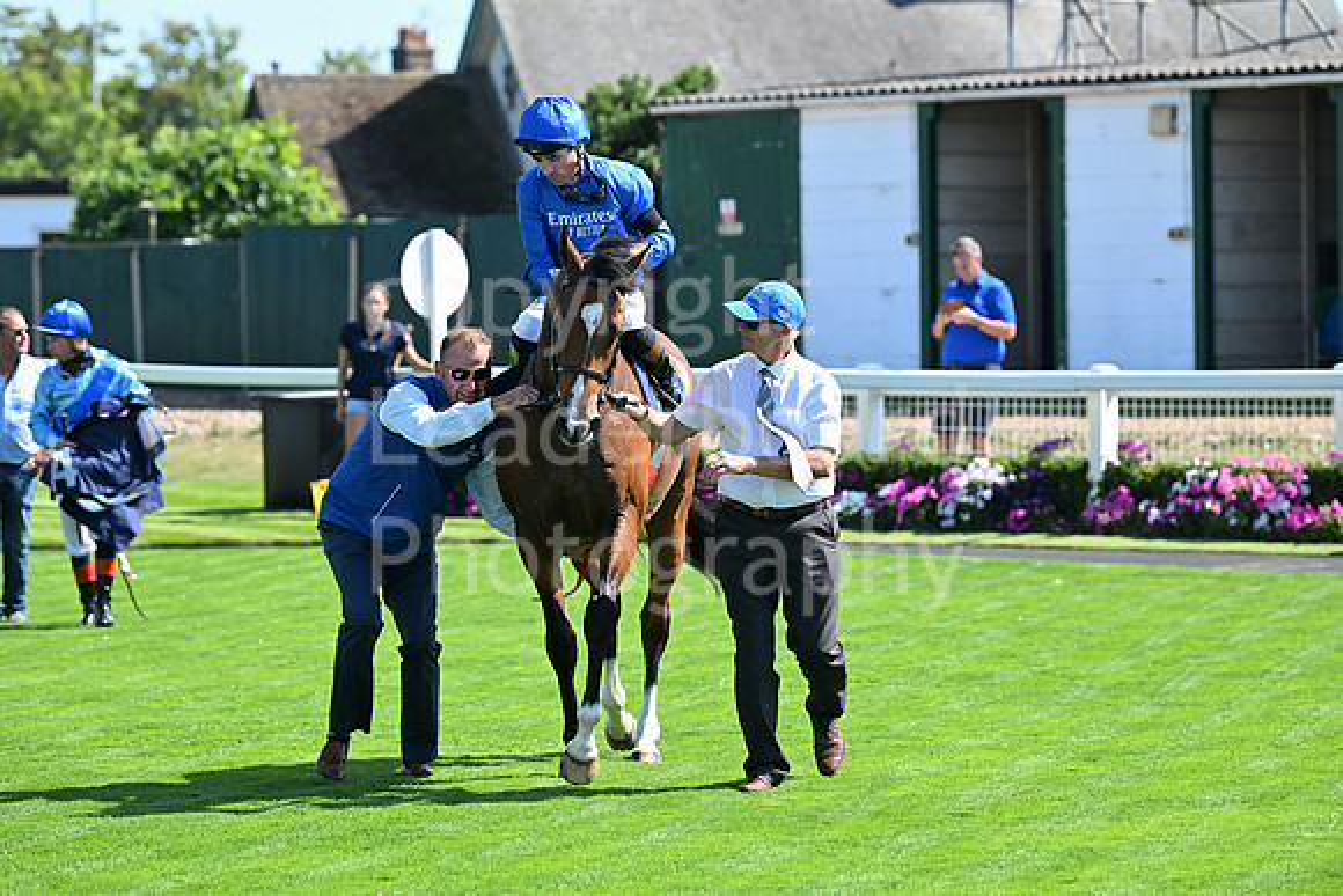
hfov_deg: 11.4
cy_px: 448
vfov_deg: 7.6
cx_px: 672
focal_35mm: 180
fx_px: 6716
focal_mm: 180
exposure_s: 1/1000
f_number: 5
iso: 400
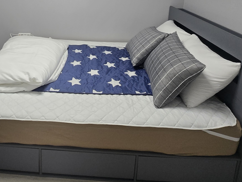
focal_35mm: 30
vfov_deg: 42.5
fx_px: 210
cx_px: 72
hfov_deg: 58.0
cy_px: 15
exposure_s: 1/60
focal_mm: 1.7
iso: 64
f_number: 2.2
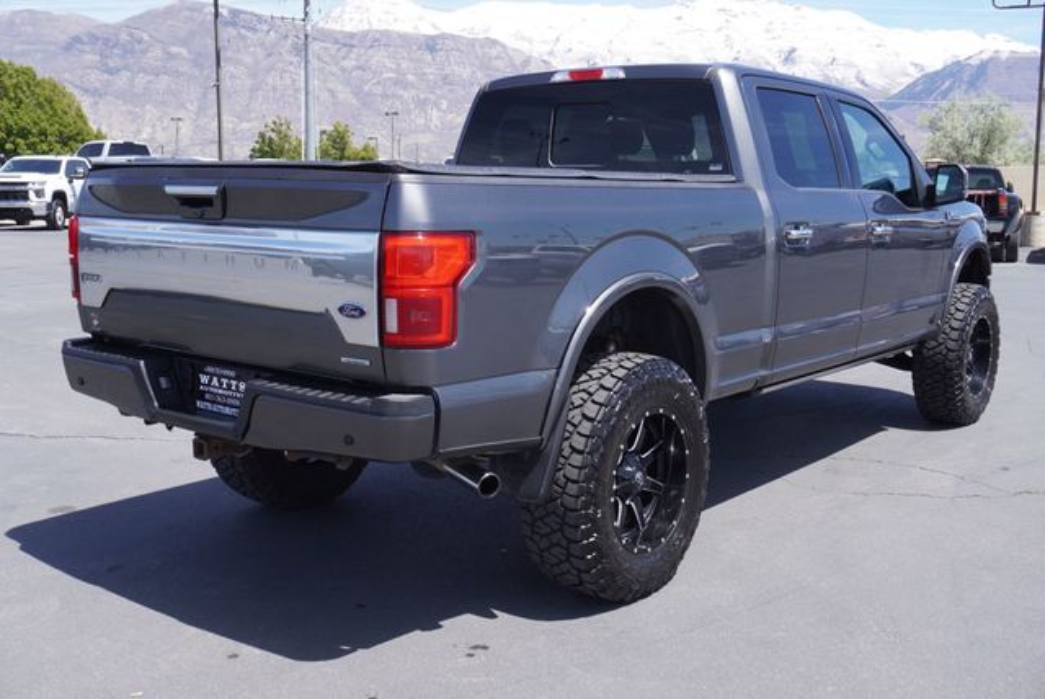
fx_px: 1090
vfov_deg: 35.6
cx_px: 522
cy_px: 350
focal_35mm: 38
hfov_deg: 51.2
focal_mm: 25
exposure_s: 1/160
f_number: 7.1
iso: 100
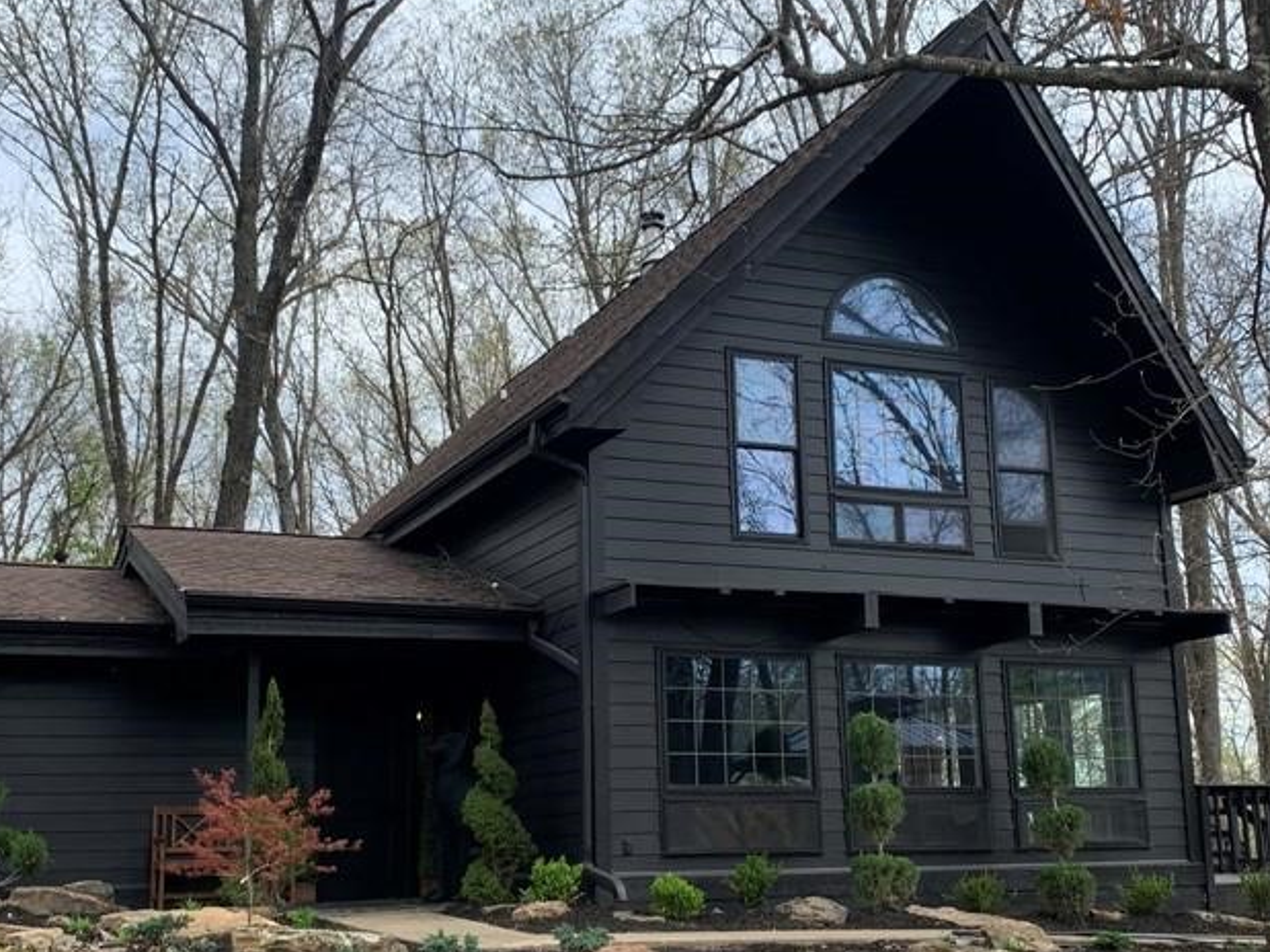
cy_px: 568
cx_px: 613
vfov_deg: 33.5
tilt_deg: +9.9
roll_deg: +0.9
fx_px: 1577
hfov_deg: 43.9
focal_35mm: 43
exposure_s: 1/911
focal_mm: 4.25
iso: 25
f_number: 1.8
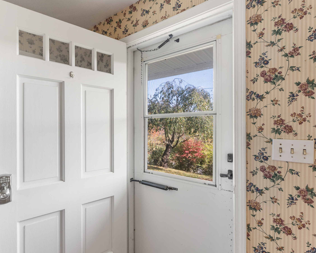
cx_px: 143
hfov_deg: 86.1
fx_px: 168
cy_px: 133
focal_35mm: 18
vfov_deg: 73.8
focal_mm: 14
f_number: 8
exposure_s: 1/4
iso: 800
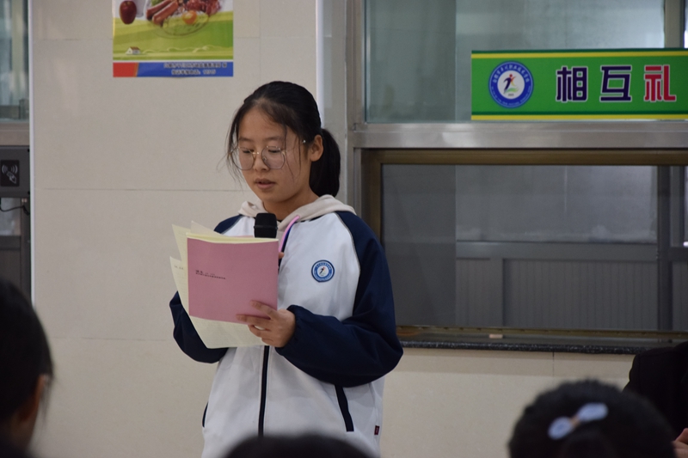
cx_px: 344
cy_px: 229
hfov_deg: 13.0
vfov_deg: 8.7
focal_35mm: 158
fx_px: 3009
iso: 1000
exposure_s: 1/60
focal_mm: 105
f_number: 5.6
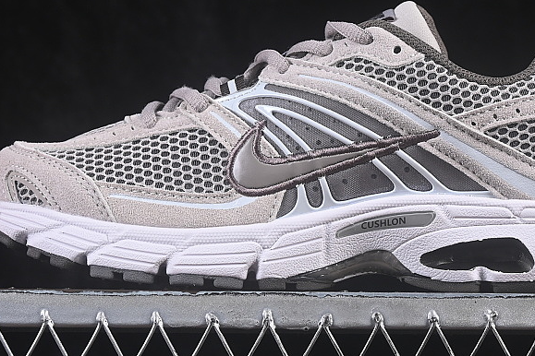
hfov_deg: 14.6
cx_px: 326
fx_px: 2080
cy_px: 87
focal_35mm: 140
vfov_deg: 9.8
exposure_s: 1/80
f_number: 7.1
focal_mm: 50
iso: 160
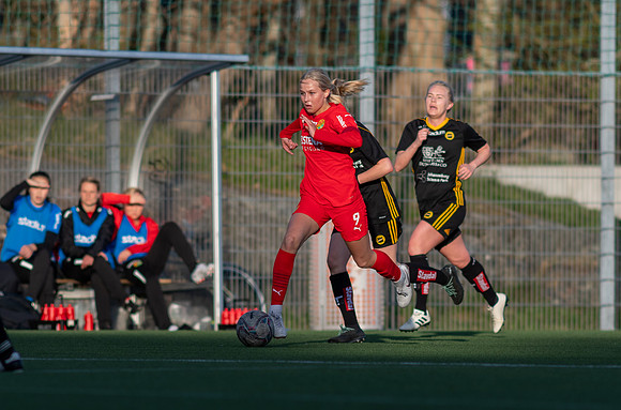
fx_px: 12368
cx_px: 353
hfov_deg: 2.9
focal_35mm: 719
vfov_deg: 1.9
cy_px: 236
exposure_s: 1/1250
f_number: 3.2
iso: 110
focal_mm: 300
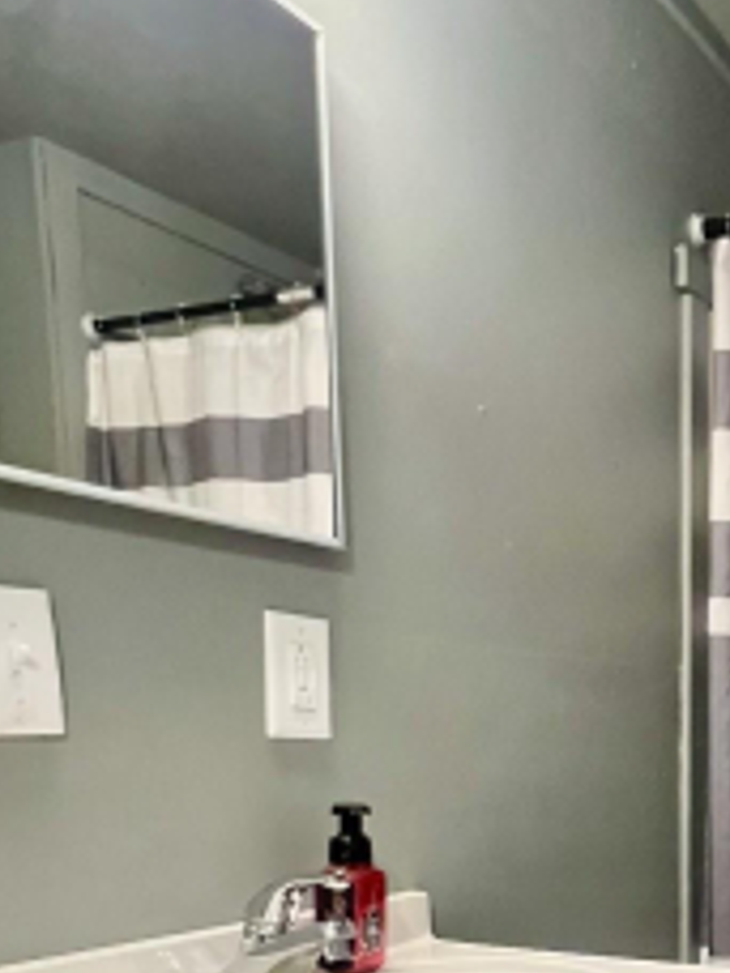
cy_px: 890
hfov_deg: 33.4
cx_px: 781
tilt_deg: -6.9
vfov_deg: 44.3
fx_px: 1068
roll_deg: +0.2
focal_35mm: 38
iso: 640
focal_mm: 1.57
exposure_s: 1/60
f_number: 1.8
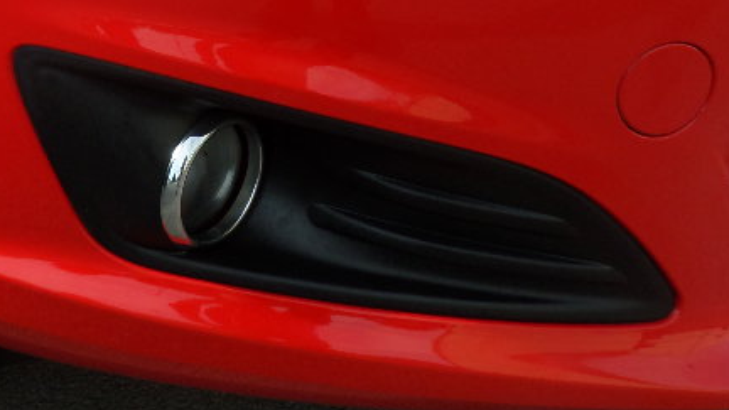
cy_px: -123
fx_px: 1198
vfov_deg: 18.1
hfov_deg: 32.6
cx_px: 115
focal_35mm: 62
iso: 80
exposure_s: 1/500
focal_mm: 4.3
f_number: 3.1
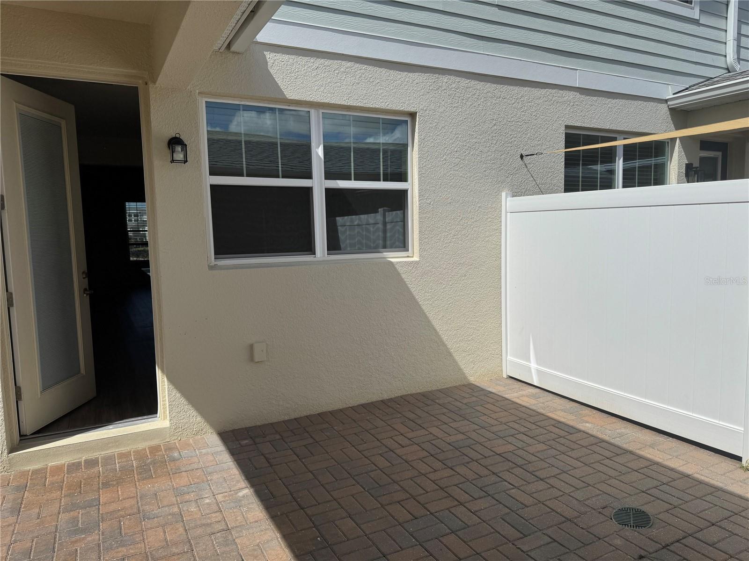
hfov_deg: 71.6
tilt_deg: -4.4
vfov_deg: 56.8
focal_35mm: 24
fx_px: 519
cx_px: 374
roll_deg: +2.4
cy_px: 280
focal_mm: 6.76
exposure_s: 1/10417
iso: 80
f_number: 1.78
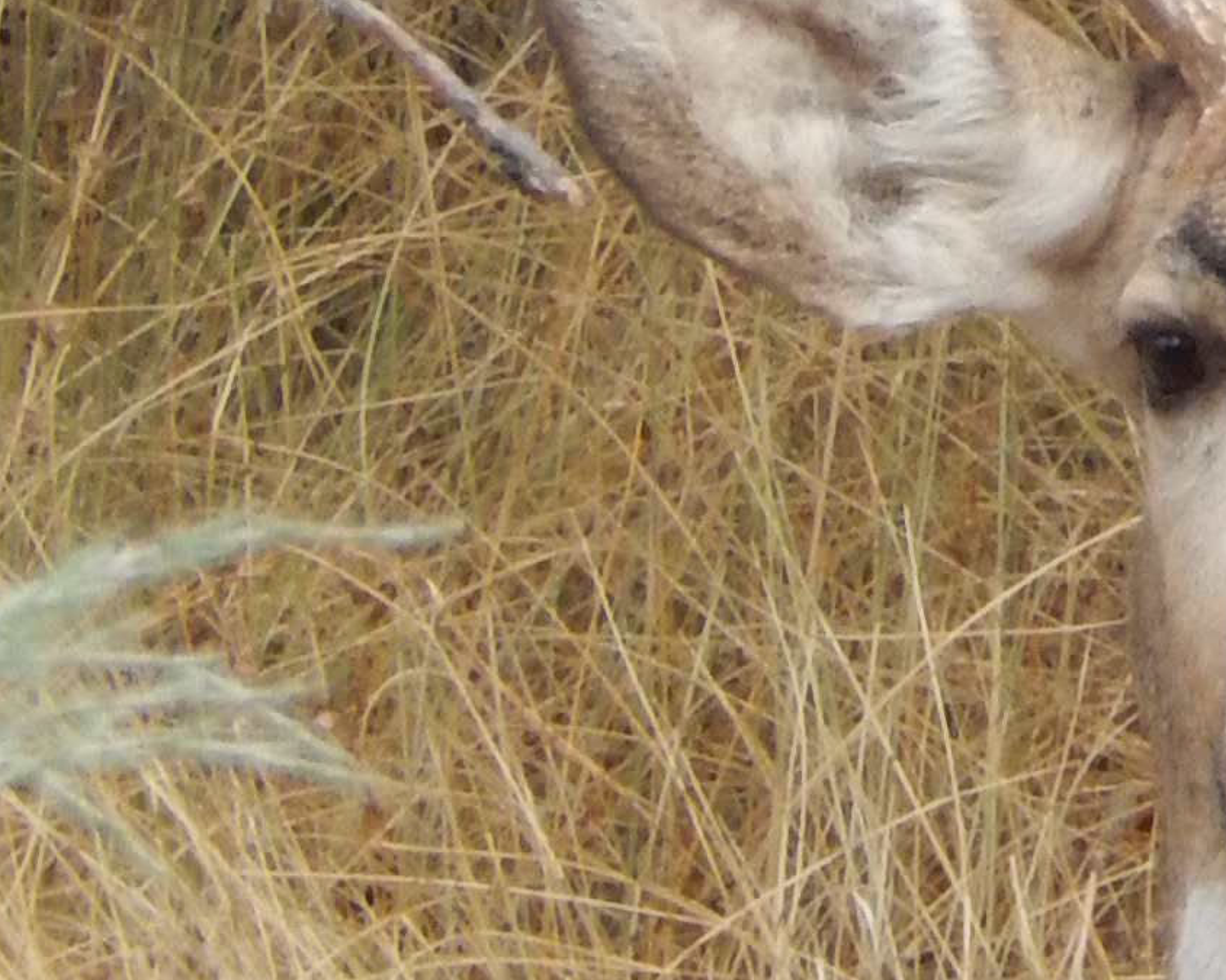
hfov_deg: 0.8
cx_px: 1846
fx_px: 87037
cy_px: -77
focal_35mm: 2399
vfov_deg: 0.6
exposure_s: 1/125
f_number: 6.3
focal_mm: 81
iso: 250
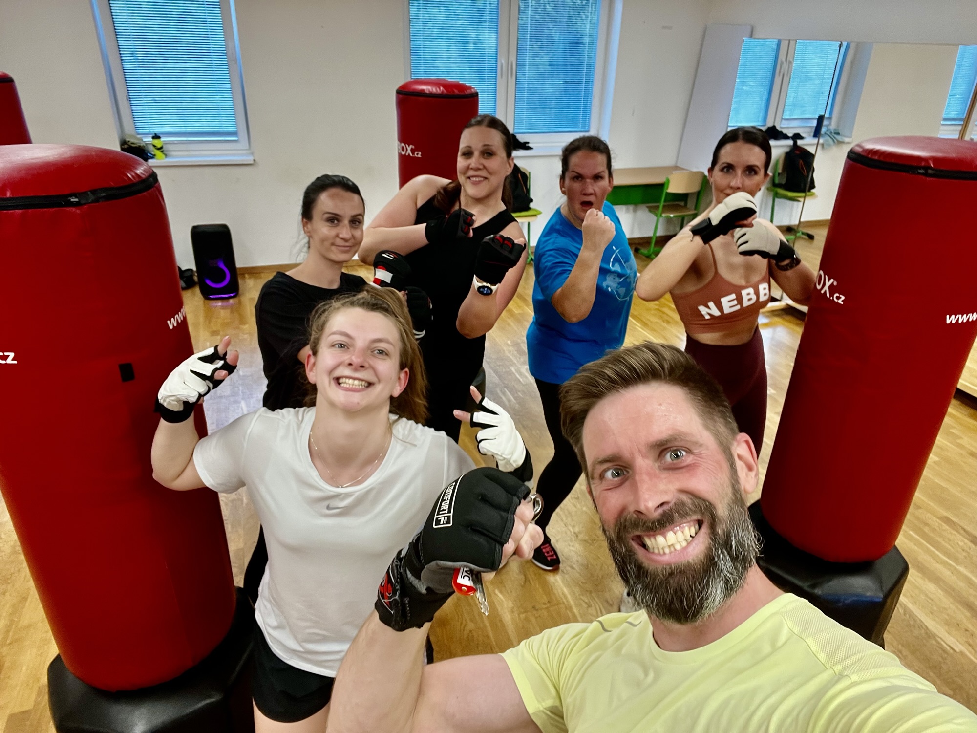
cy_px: 366
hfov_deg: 73.9
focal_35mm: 23
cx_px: 488
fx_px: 649
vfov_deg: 58.9
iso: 100
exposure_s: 1/50
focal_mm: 2.71
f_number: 2.2
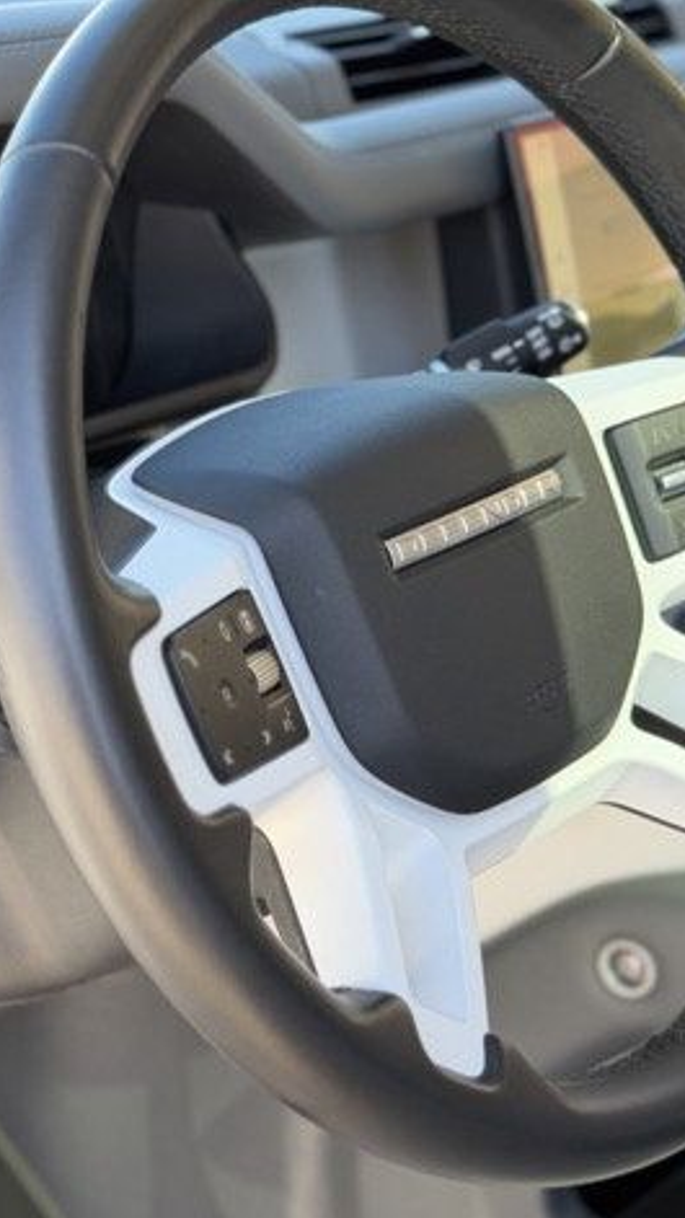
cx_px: -96
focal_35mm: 71
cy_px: 618
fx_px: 2292
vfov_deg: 29.7
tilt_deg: -22.2
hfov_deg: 16.4
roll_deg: +0.4
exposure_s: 1/193
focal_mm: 6.76
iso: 100
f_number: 1.78
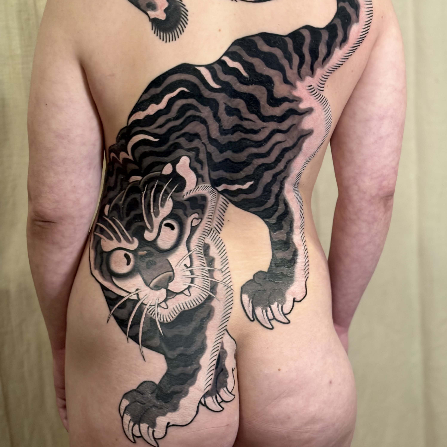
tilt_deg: -7.3
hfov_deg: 27.7
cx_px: 226
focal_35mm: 62
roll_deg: +3.2
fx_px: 906
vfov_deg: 27.7
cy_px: 189
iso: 320
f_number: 1.6
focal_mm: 5.96
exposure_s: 1/25
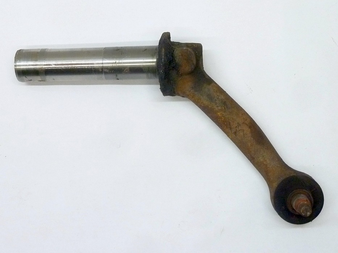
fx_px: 430
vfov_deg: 32.9
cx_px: 169
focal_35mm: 44
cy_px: 126
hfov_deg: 42.9
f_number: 3.7
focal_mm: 7.3
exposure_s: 1/30
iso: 400
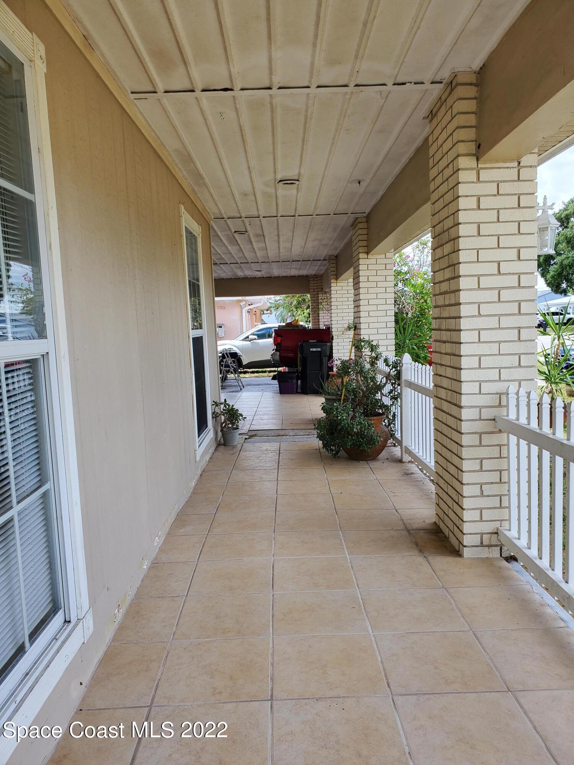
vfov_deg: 67.3
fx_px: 575
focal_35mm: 26
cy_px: 382
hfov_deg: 53.1
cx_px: 287
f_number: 2.4
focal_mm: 4.3
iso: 50
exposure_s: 1/313
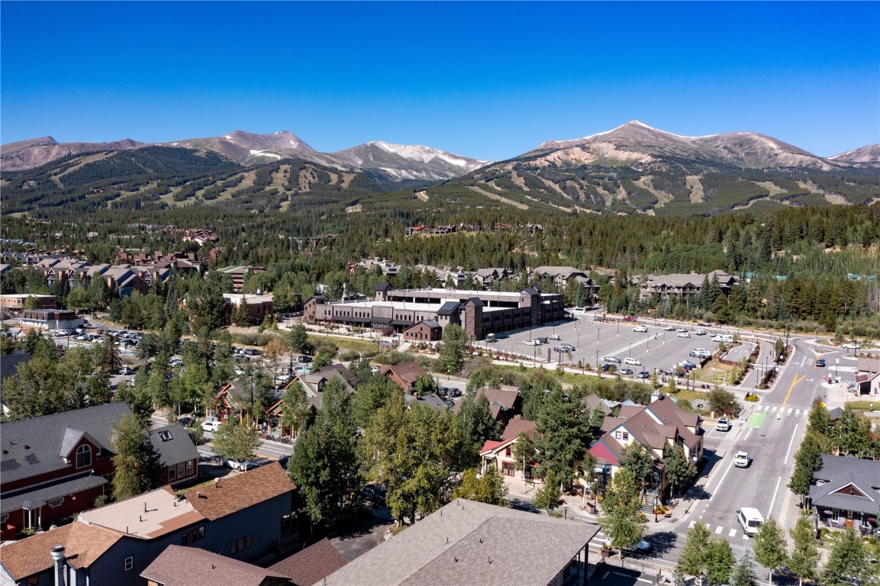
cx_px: 440
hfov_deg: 65.5
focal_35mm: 28
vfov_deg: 46.4
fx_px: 684
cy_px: 293
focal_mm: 10.26
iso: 100
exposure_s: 1/30
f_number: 5
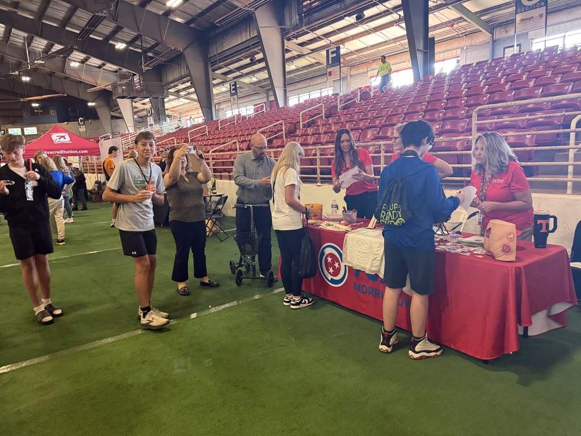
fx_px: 403
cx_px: 290
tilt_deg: -9.3
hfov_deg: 71.6
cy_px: 218
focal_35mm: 24
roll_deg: +2.5
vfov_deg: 56.8
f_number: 1.78
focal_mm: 6.76
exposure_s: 1/60
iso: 400
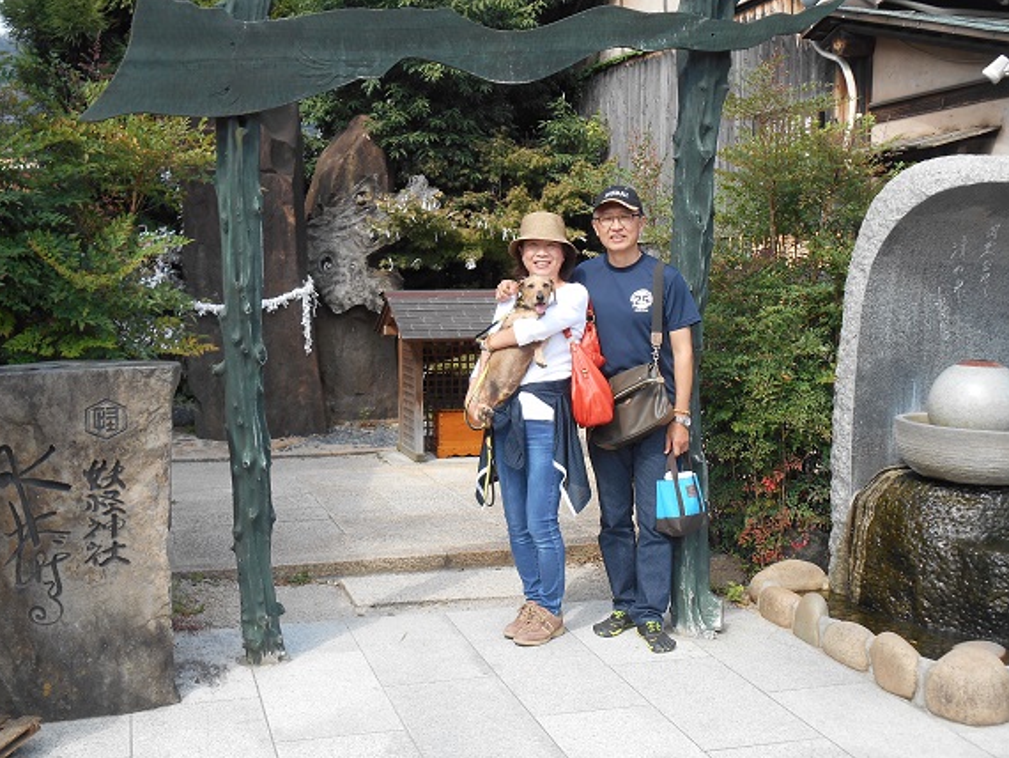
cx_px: 515
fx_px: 1341
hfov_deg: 41.2
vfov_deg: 31.5
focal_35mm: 46
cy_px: 363
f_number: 3.9
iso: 80
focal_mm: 7.2
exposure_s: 1/250
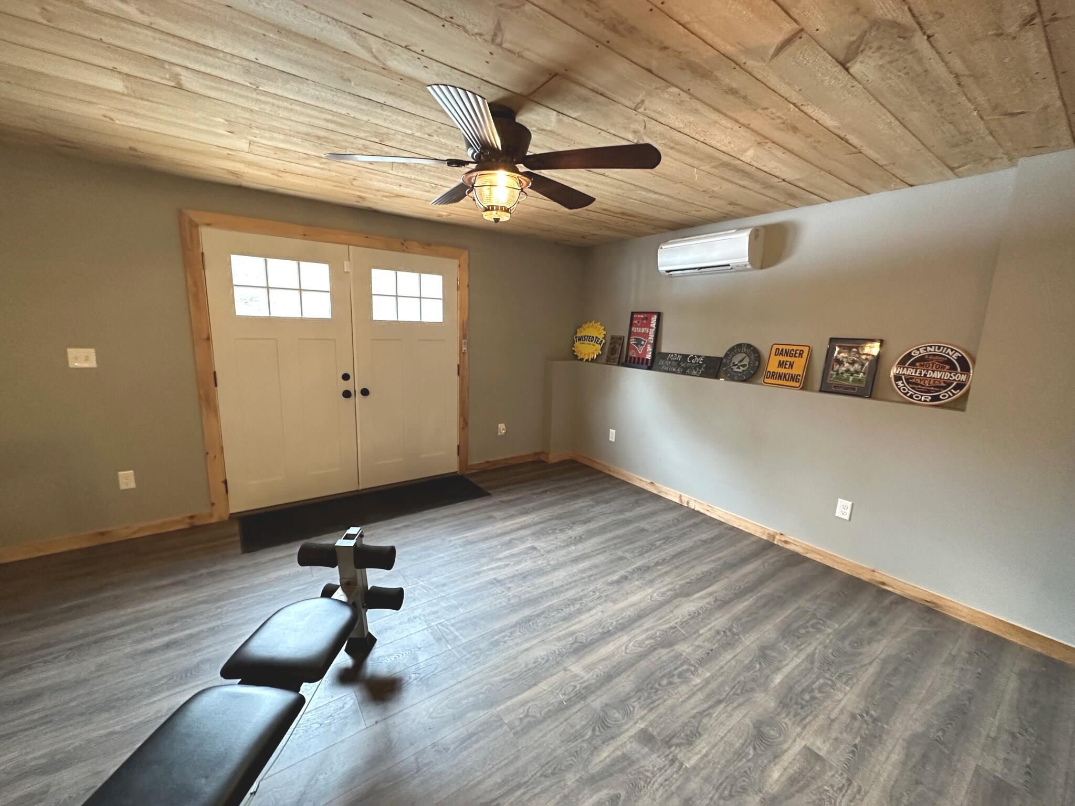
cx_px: 538
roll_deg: -1.8
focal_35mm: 14
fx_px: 435
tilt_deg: -10.6
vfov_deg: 85.7
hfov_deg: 102.1
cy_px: 403
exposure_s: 1/60
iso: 800
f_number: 2.2
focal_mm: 2.22
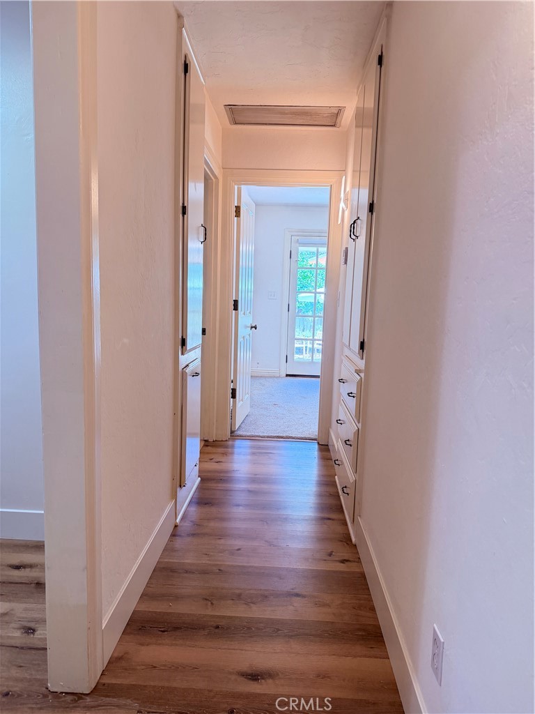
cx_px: 268
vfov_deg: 71.6
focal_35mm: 24
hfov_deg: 56.8
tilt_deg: -6.7
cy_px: 357
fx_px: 495
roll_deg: -2.1
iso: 250
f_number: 1.78
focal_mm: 6.76
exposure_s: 1/120
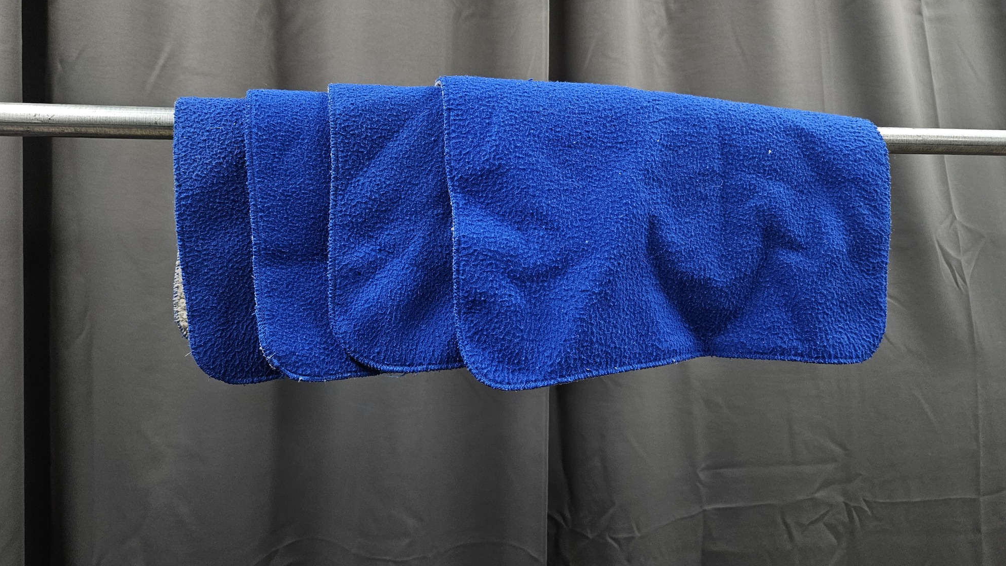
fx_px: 693
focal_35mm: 26
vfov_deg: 44.2
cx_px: 496
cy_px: 231
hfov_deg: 71.9
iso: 400
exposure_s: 1/200
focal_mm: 5.4
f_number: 1.8
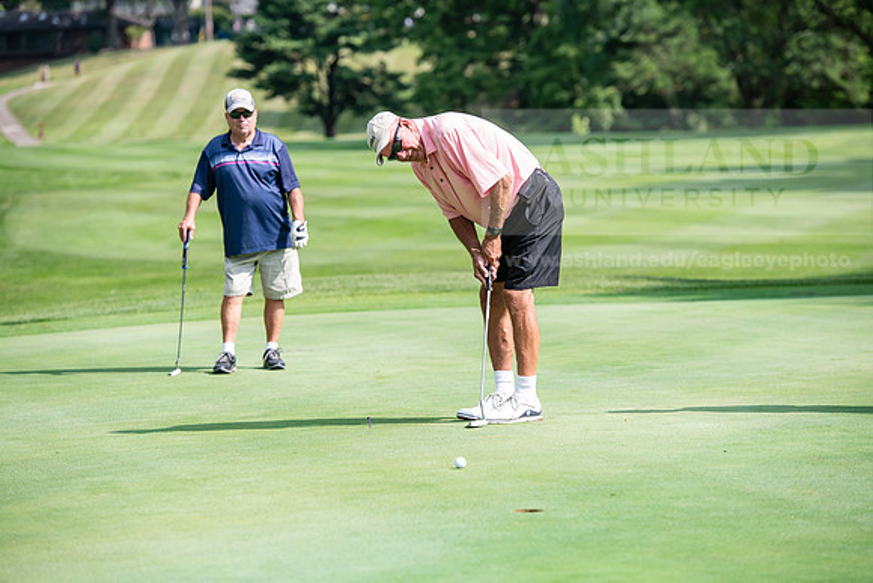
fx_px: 3396
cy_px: 292
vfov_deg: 9.8
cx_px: 436
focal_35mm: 140
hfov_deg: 14.7
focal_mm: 140
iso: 250
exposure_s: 1/1250
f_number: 4
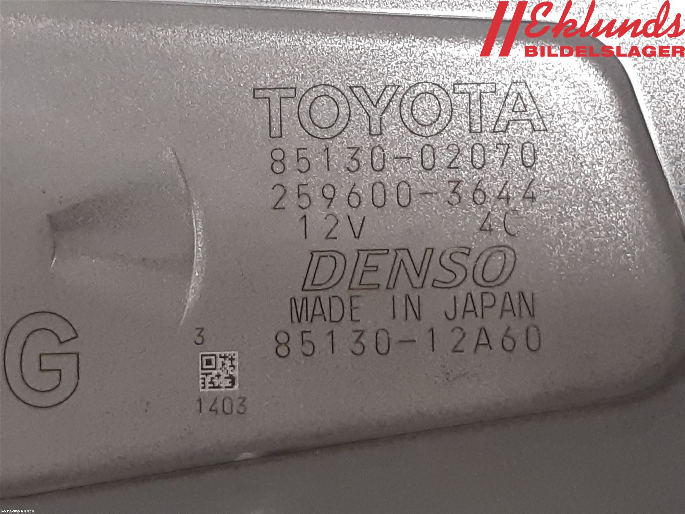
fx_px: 515
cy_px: 257
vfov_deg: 53.1
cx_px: 342
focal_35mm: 26
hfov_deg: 67.3
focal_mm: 3.93
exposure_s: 1/50
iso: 125
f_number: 1.7
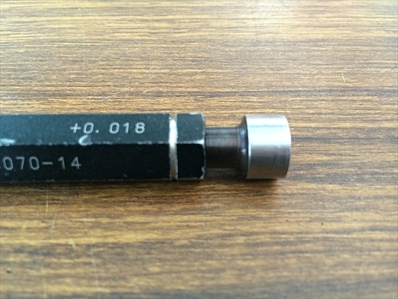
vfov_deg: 46.8
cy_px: 150
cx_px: 199
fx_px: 345
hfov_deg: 60.0
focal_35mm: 30
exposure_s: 1/30
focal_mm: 4.12
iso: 160
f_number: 2.2
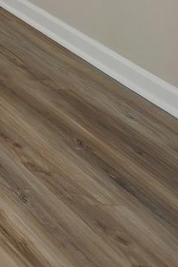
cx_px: -459
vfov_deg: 16.8
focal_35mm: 91
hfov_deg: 9.1
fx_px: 675
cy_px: -268
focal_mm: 14
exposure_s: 1/60
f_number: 4
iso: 320
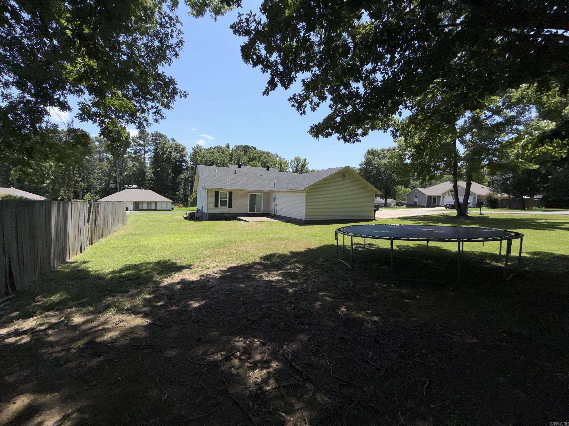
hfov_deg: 102.1
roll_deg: -1.7
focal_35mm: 14
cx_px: 284
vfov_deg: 85.7
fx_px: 230
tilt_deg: -3.7
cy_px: 213
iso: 16
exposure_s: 1/1745
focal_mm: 2.22
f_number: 2.2
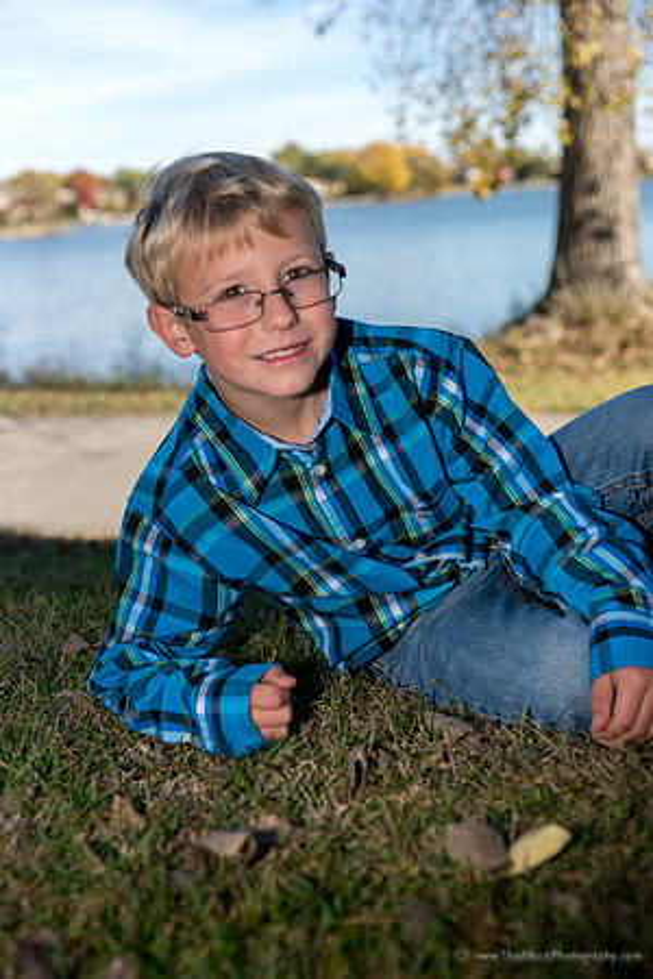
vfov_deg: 39.6
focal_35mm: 50
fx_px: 1360
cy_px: 490
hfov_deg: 27.0
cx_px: 326
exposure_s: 1/2000
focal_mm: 50
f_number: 3.5
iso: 200
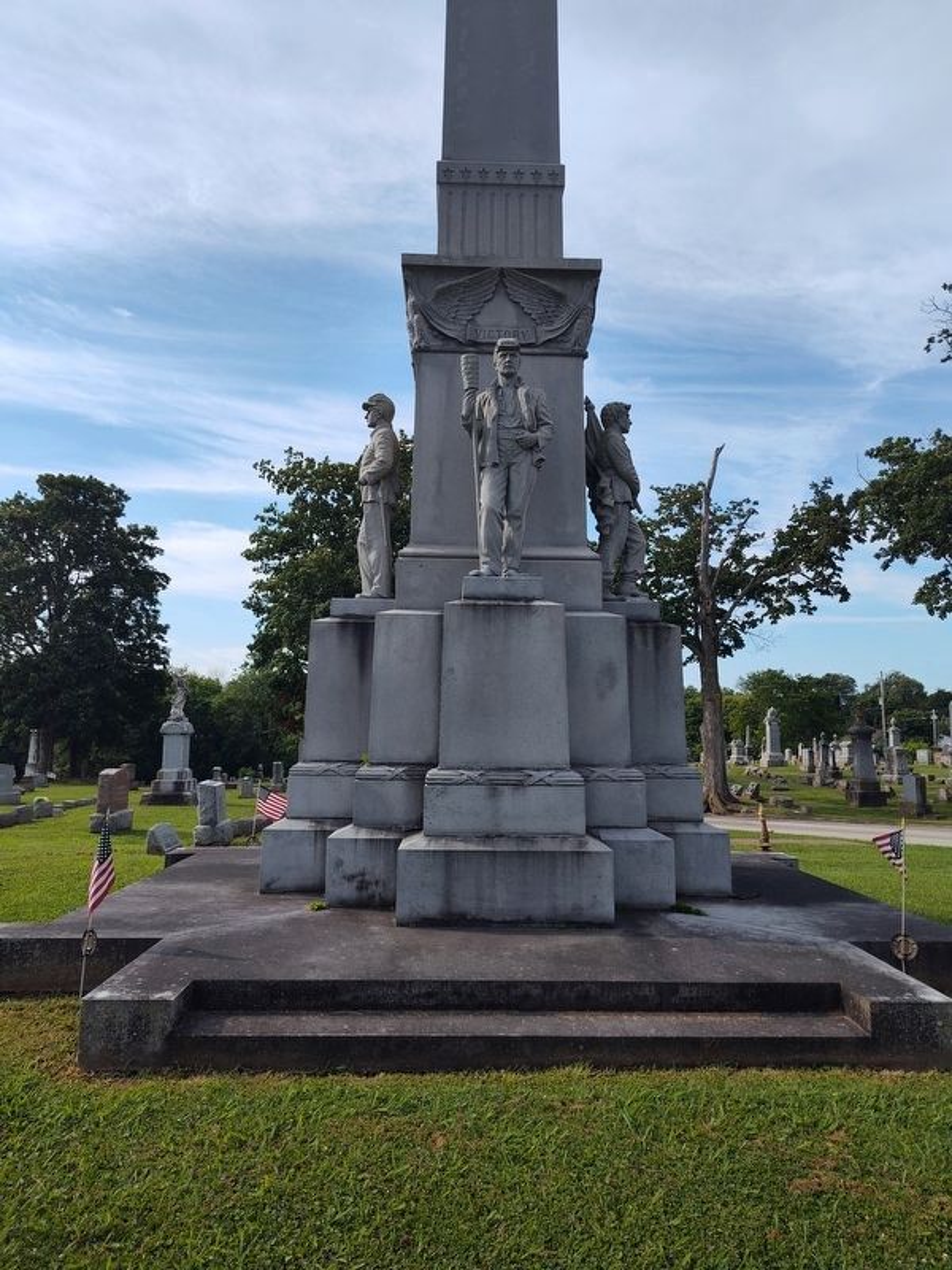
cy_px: 635
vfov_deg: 73.9
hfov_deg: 58.9
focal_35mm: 23
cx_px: 476
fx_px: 843
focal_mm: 5.56
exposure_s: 1/1553
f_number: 1.8
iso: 100
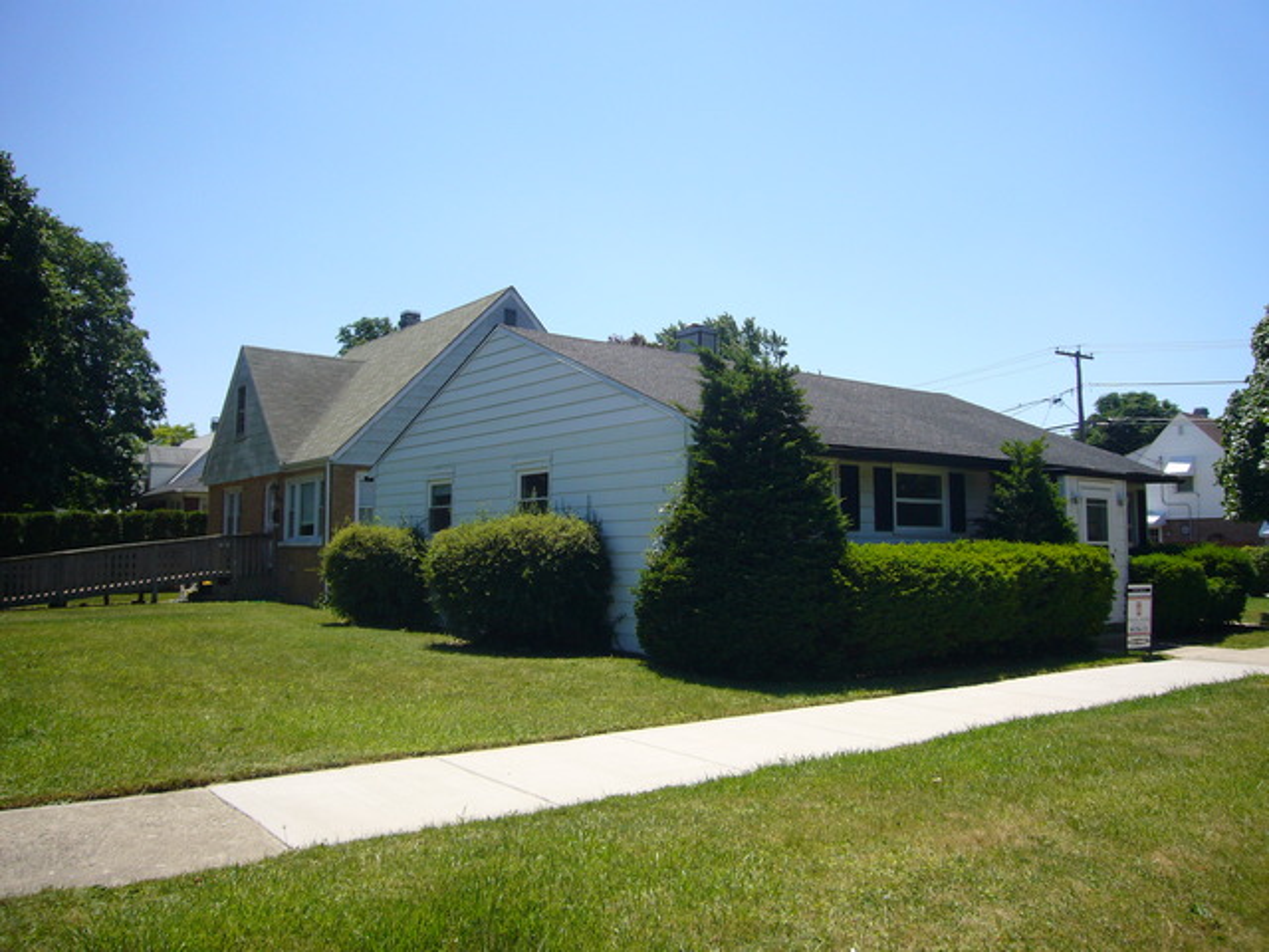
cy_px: 476
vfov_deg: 49.7
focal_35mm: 28
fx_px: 1026
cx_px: 634
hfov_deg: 63.4
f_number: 5.6
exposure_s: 1/250
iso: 80
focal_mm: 4.6
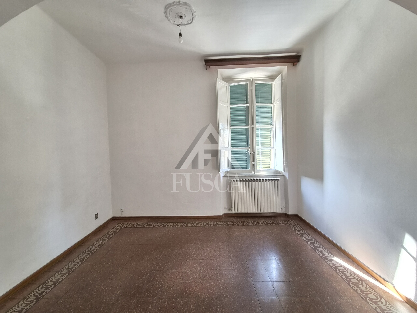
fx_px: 157
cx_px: 208
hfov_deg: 106.2
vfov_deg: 89.9
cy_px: 156
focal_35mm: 13
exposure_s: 1/50
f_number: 2.2
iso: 400
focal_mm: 2.2
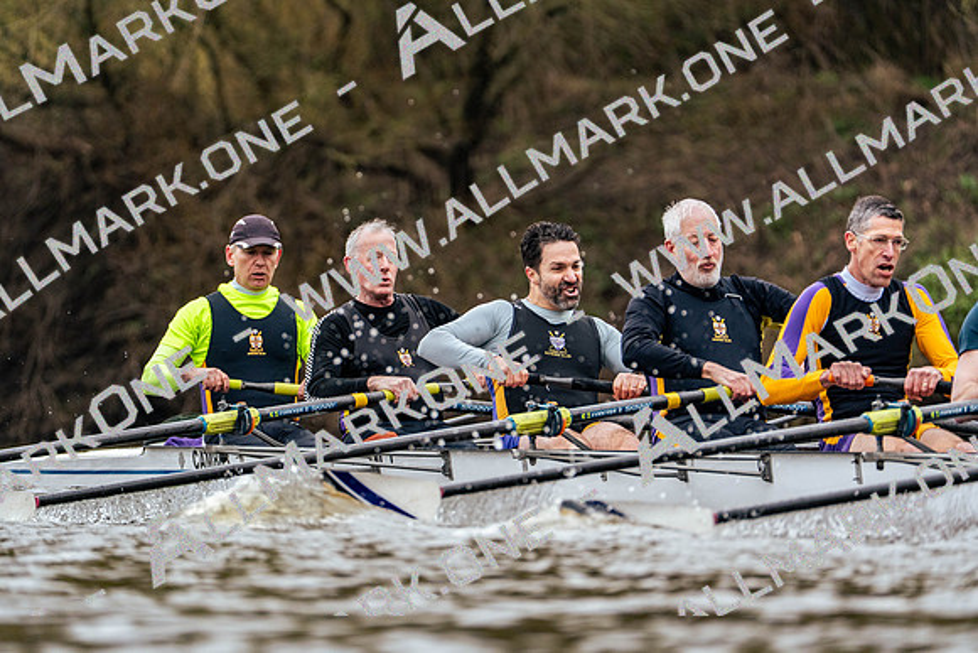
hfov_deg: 4.2
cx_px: 489
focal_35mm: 489
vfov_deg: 2.8
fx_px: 13287
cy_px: 326
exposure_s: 1/2000
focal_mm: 489
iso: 1600
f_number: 6.3
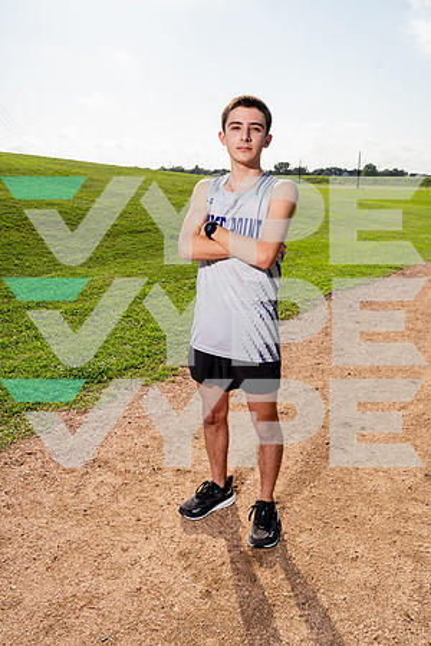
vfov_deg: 65.5
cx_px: 216
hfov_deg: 46.4
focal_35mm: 28
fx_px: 503
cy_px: 323
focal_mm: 28
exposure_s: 1/250
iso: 100
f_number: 8
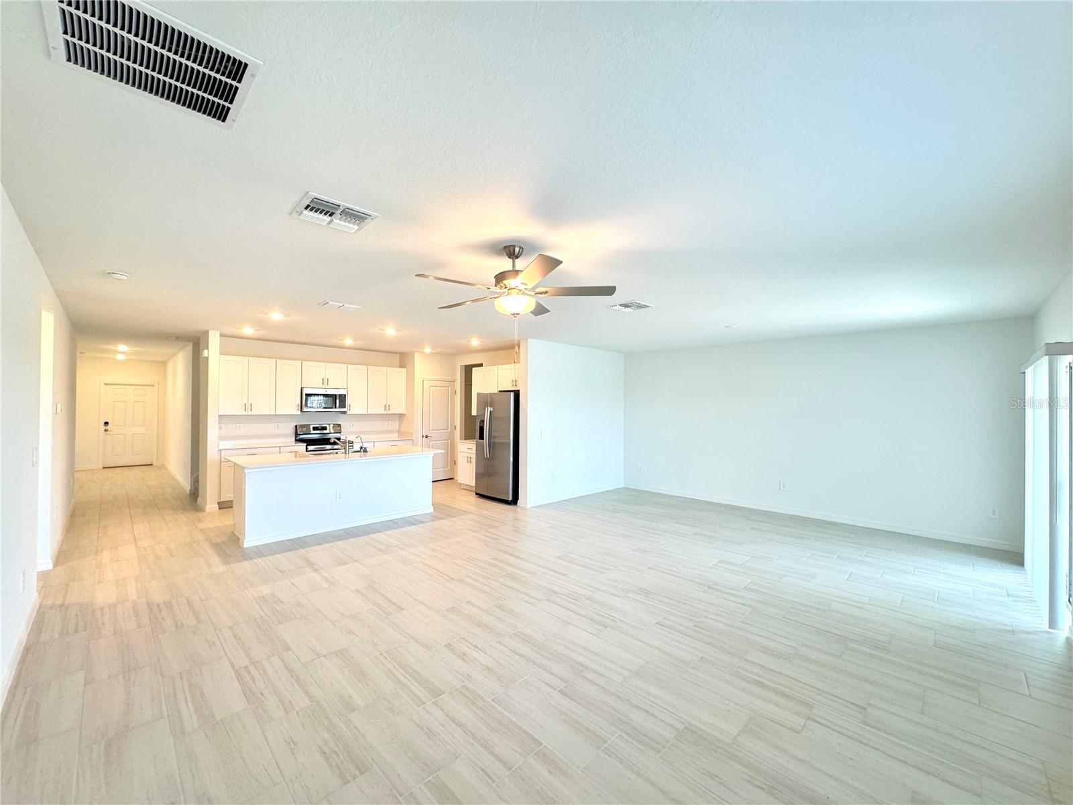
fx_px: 434
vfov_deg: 85.7
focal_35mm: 14
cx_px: 536
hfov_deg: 102.1
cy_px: 402
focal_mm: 2.22
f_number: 2.2
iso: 160
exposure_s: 1/60
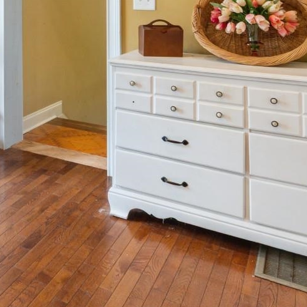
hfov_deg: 36.0
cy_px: -17
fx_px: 421
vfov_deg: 35.3
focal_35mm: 42
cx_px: -2
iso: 100
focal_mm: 10
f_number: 4.5
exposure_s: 1/20
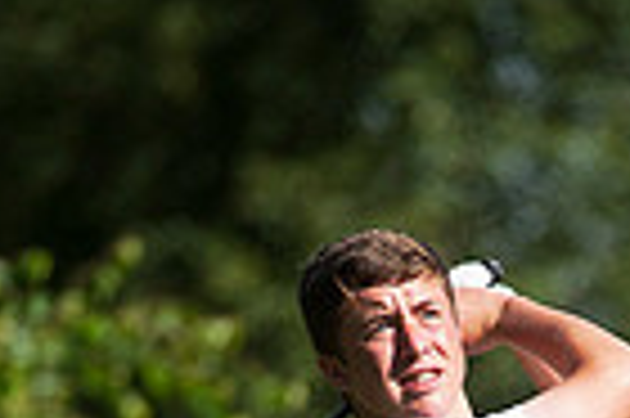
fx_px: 21727
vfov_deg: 1.1
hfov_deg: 1.7
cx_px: 603
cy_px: 858
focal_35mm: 1243
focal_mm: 300
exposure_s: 1/2000
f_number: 4
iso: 200
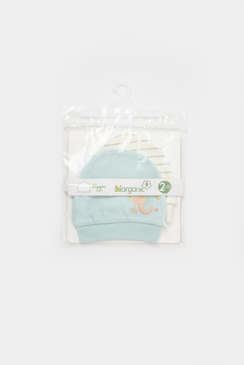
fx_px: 478
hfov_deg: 28.6
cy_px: 182
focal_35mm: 47
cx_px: 122
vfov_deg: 41.9
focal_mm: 31.5
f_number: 13
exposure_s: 1/125
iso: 125
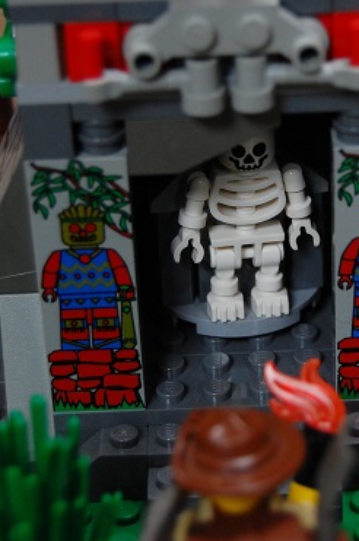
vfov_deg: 18.6
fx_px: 1646
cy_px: 193
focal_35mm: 110
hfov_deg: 12.4
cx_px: 264
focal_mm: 45
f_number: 5.3
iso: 800
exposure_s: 1/60
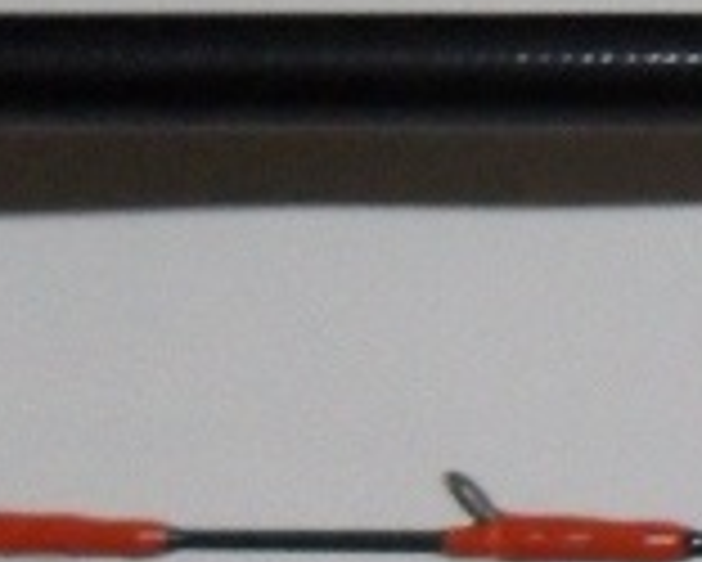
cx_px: 1773
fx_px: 3597
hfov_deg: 9.7
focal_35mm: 173
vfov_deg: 8.8
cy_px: -171
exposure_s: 1/15
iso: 320
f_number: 3.5
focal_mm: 4.9
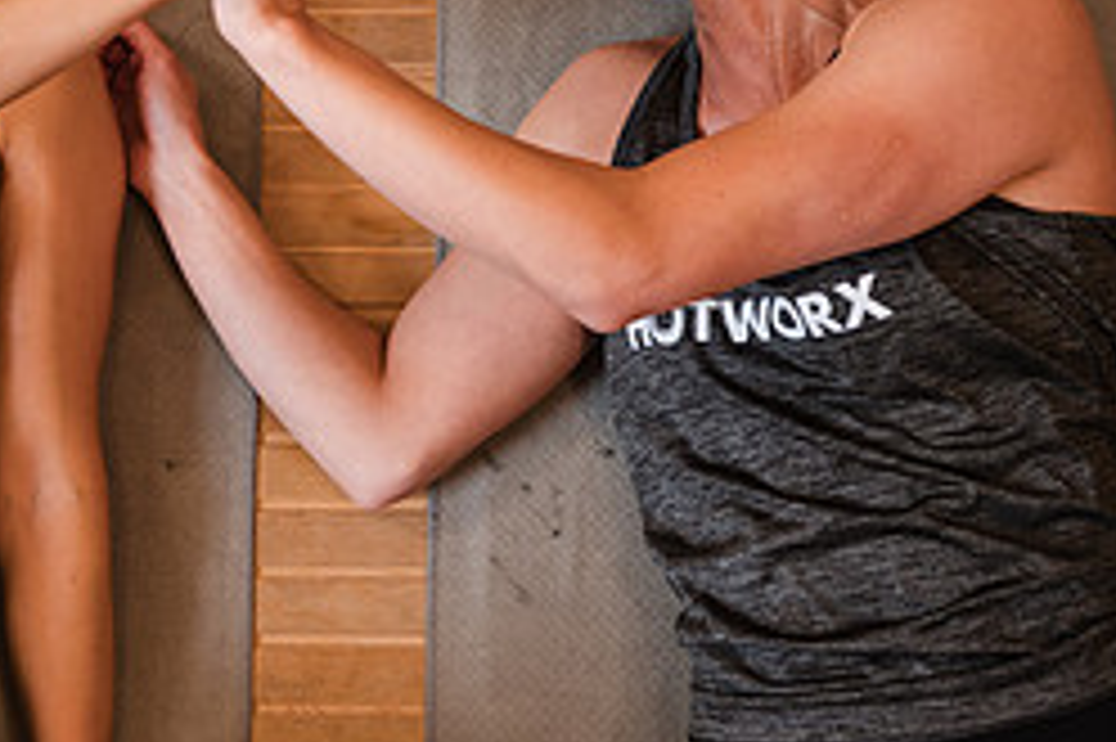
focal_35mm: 82
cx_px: 266
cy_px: 142
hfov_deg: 24.5
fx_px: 2540
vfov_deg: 16.5
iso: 400
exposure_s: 1/125
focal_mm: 35
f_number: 3.2
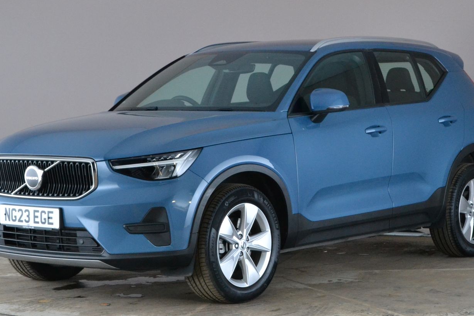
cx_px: 259
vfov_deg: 14.4
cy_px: 175
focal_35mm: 95
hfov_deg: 21.5
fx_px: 1251
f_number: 11
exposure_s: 1/20
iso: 2000
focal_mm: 38
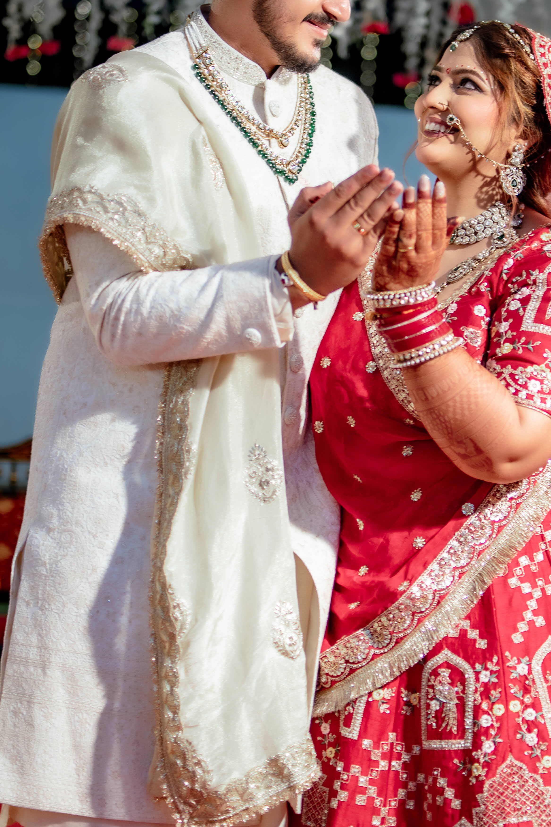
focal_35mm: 70
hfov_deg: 19.4
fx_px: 1607
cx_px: 359
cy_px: 406
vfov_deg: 28.8
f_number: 1.4
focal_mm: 35
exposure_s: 1/250
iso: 160
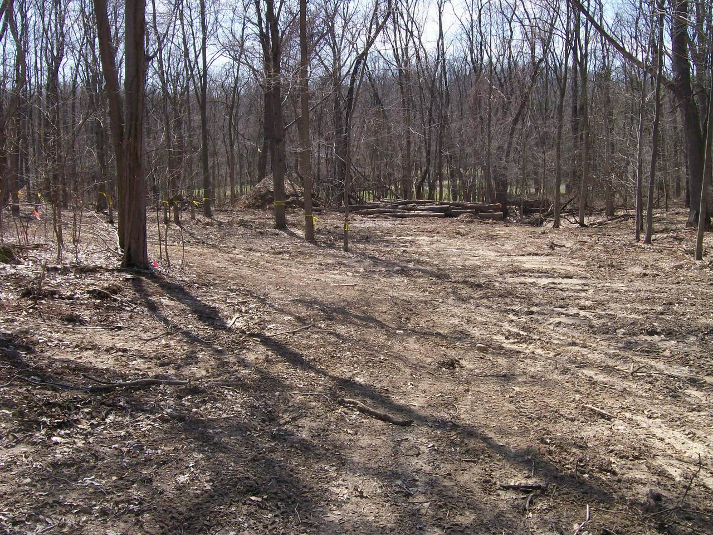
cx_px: 356
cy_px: 268
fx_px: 742
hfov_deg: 51.4
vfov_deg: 39.7
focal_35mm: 36
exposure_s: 1/368
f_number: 4.8
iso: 80
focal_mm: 6
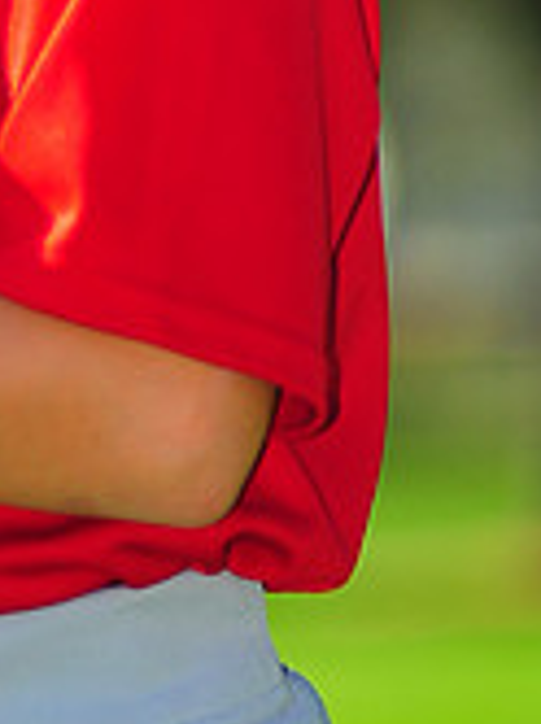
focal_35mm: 605
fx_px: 12640
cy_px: -240
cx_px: -140
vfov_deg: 3.3
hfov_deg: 2.4
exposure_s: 1/1250
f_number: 3.5
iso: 200
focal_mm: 180
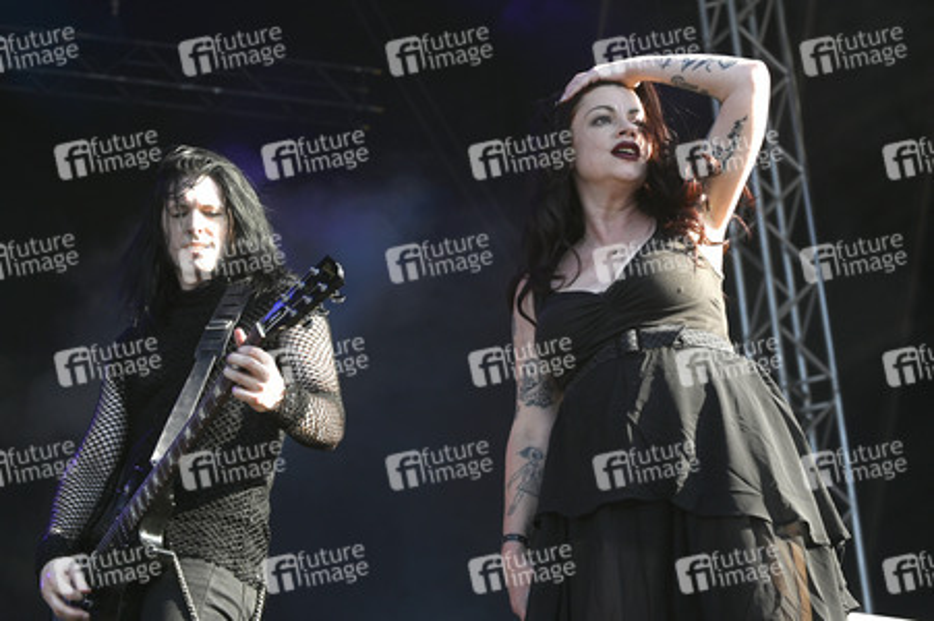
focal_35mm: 75
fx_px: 1944
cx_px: 467
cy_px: 310
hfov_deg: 27.0
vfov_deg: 18.2
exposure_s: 1/500
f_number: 5.6
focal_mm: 75
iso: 200
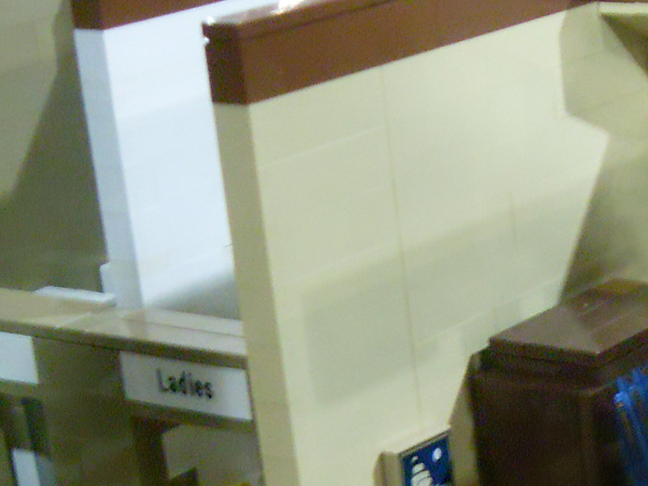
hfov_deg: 16.1
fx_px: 2116
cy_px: 598
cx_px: 947
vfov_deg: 12.8
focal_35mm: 113
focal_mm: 6.3
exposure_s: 1/6
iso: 200
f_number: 2.8
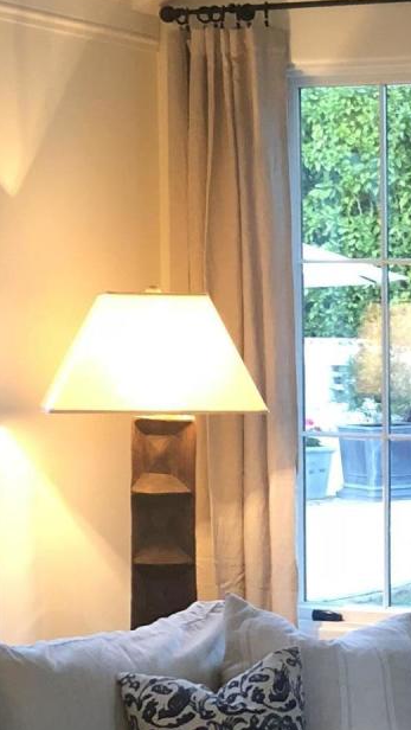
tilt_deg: -3.4
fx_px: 1916
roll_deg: +0.1
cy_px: 488
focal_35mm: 99
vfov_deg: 21.5
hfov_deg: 11.6
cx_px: 659
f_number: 1.8
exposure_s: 1/9
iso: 100
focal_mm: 3.99
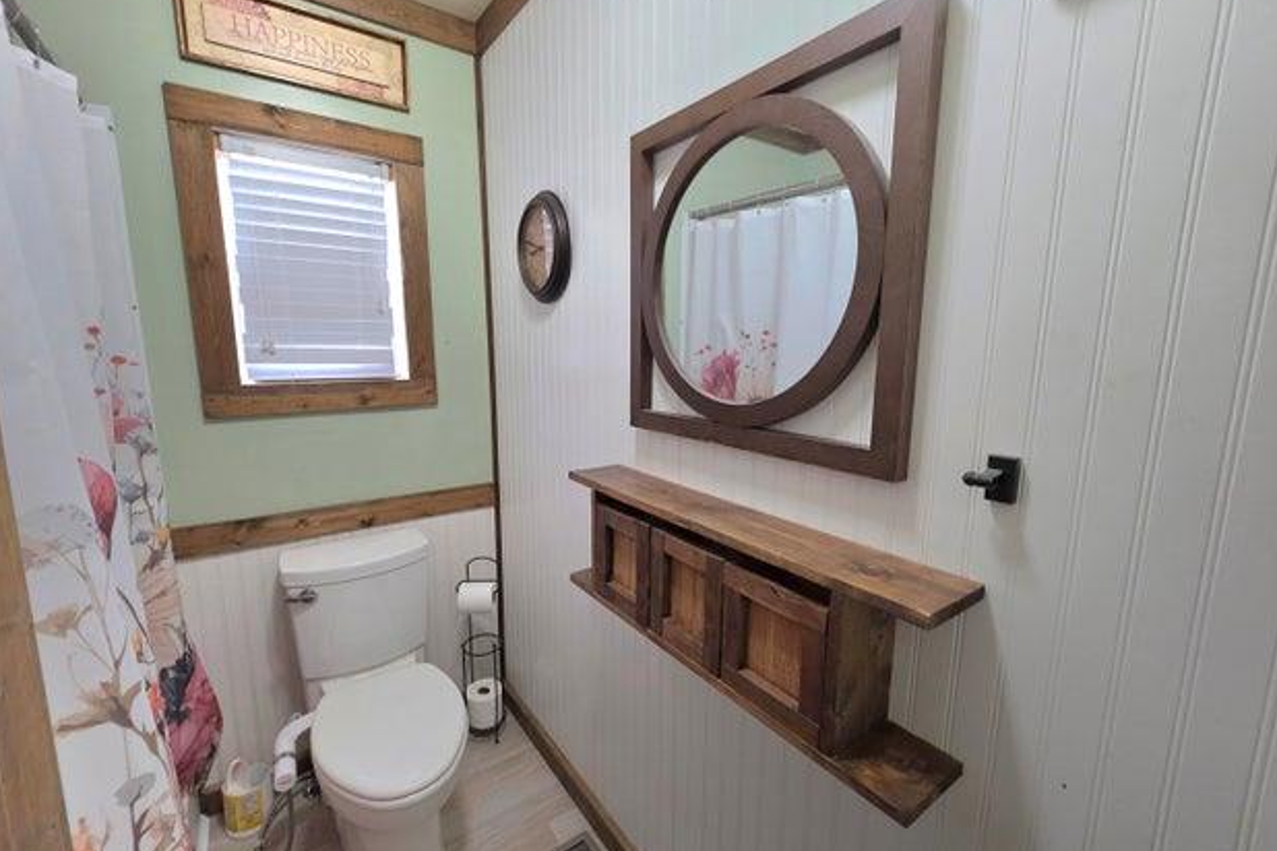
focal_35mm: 14
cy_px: 432
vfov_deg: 81.2
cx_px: 620
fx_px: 497
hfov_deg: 104.2
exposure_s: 1/60.2
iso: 250
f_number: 1.9
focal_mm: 2.2
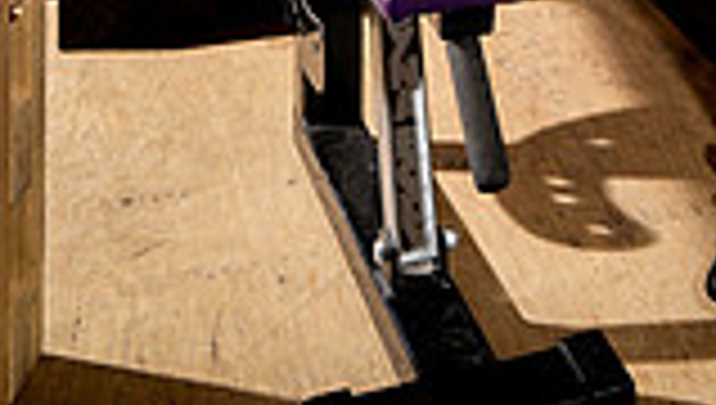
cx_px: 531
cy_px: -562
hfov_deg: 29.3
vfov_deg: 13.0
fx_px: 1350
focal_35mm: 71
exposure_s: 1/250
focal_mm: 24
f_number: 5
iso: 500
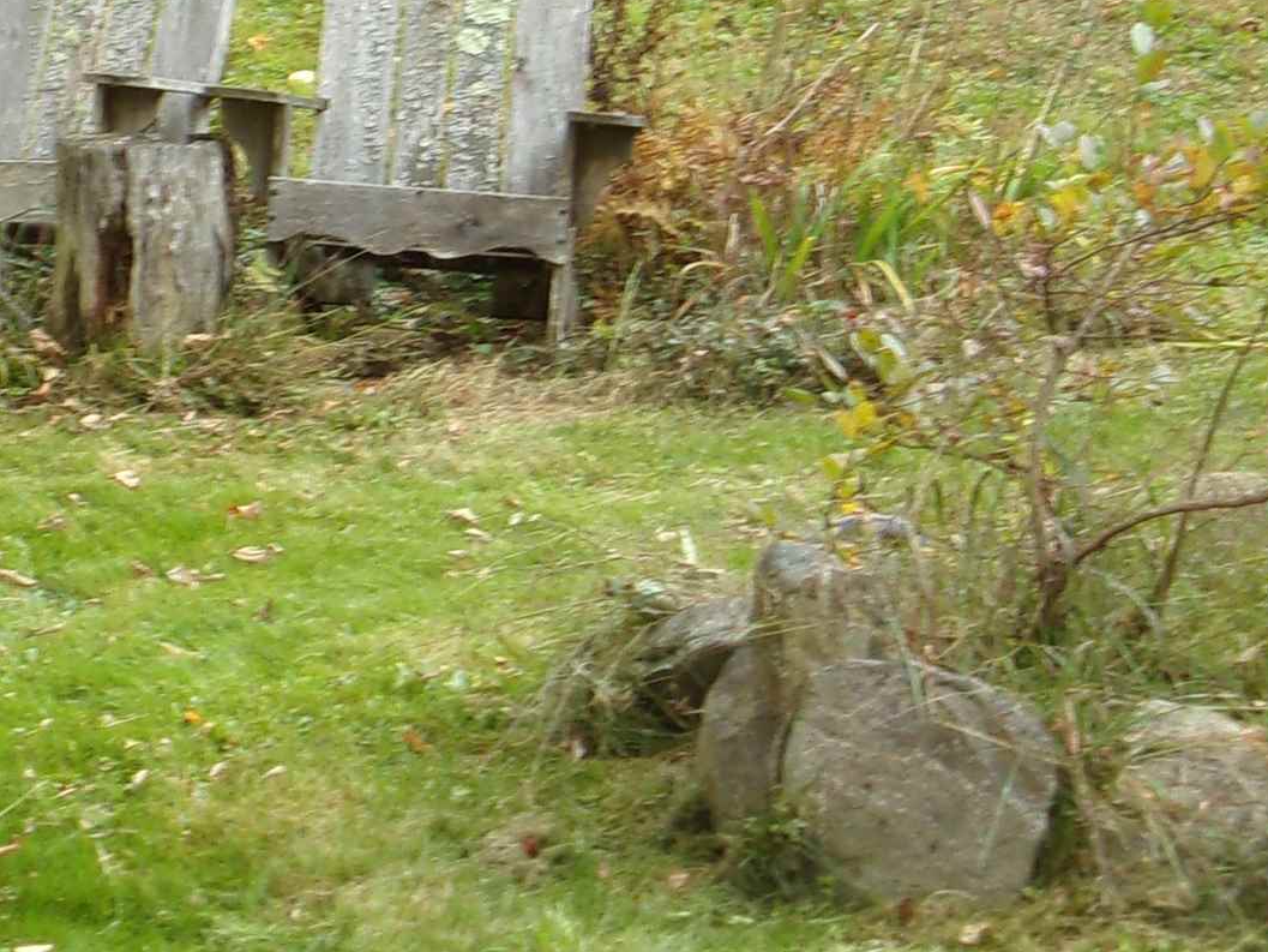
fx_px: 5642
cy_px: -199
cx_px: 18
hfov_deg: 12.7
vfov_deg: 9.5
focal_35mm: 154
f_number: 4.9
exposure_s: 1/70
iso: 80
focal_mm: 9.5
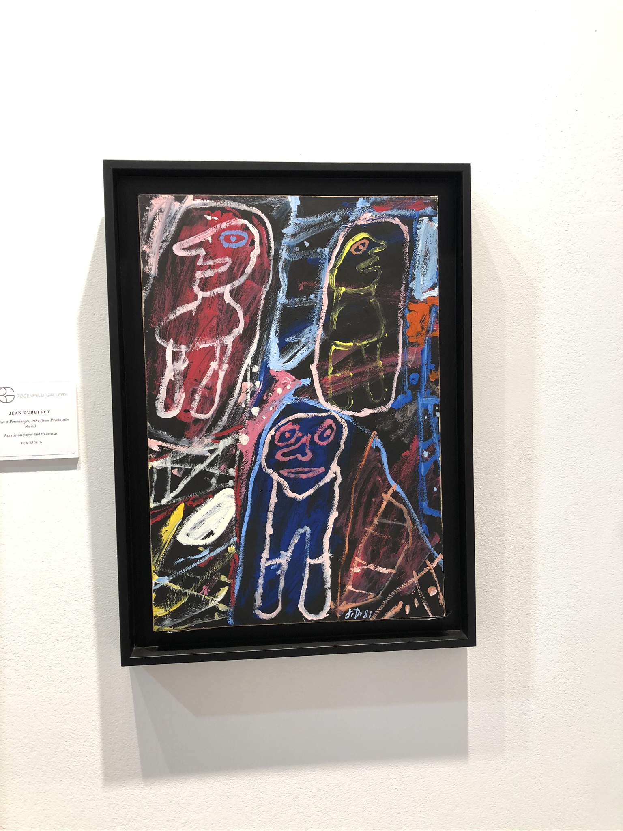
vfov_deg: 63.4
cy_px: 416
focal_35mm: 28
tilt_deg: -0.9
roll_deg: +1.4
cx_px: 312
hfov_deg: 49.7
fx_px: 672
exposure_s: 1/24
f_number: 1.8
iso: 40
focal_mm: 4
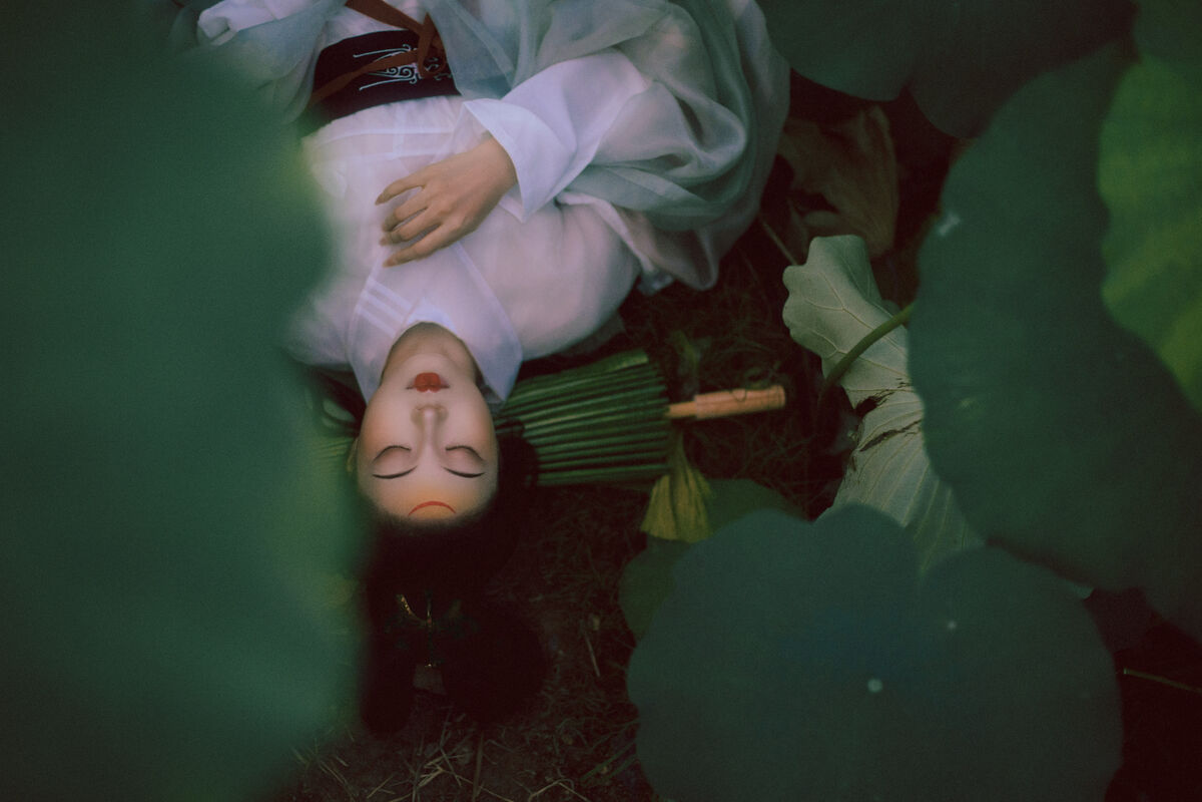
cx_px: 601
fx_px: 1669
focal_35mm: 50
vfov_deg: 27.0
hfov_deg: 39.6
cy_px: 401
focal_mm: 50
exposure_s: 1/160
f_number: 1.8
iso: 2000
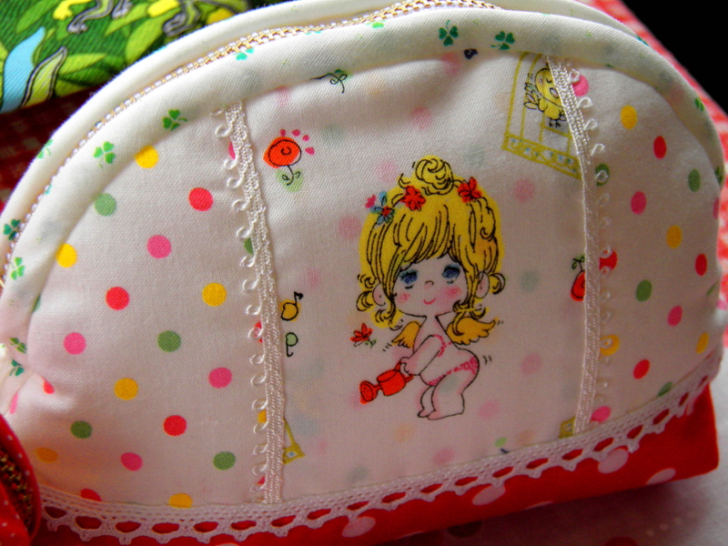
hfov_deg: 12.2
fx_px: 3407
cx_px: 364
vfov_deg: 9.2
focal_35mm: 162
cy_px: 273
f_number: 4.1
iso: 100
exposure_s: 1/13
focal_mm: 29.2
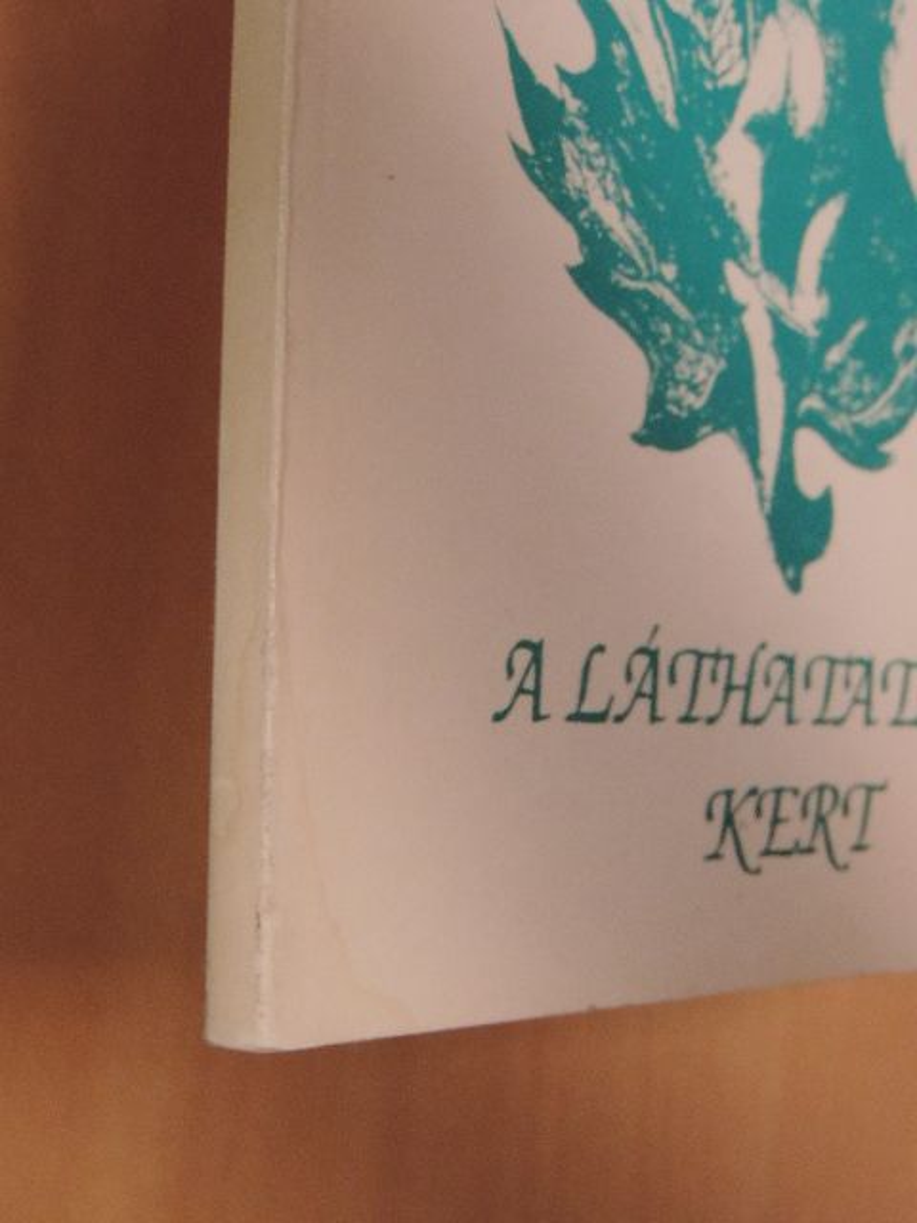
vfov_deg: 32.2
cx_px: 458
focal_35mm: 60
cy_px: 612
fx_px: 2119
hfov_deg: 24.4
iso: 800
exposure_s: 1/60
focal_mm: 10.7
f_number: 3.7
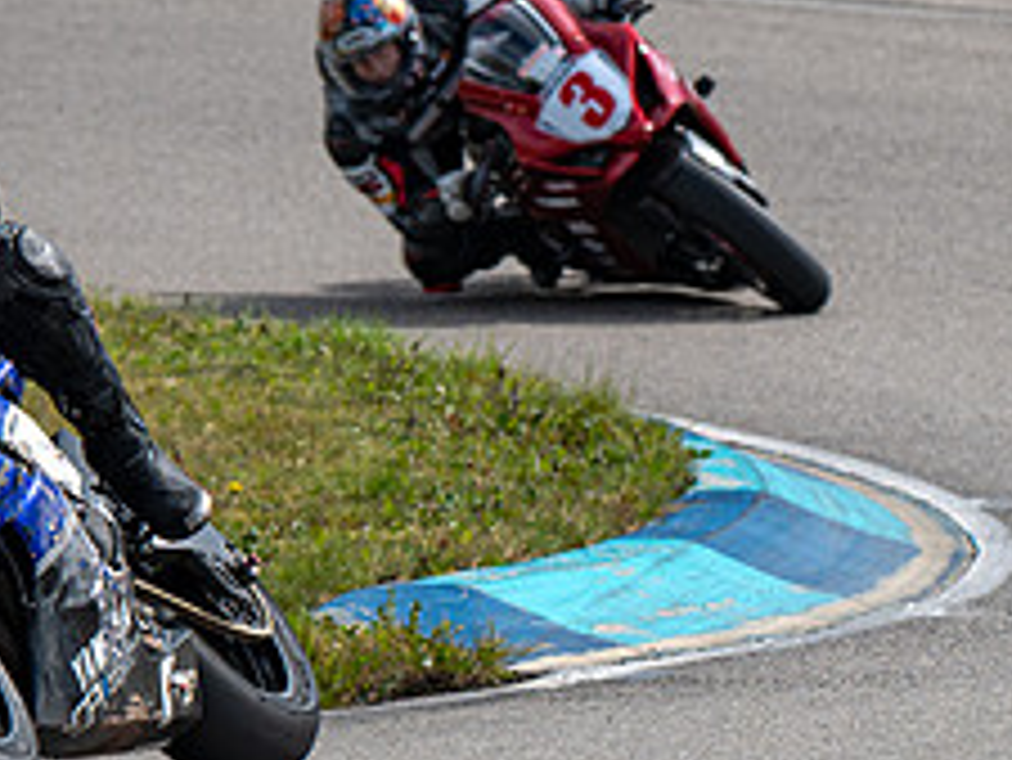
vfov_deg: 2.0
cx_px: 94
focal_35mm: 747
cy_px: 394
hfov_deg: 2.7
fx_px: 21850
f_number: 6.3
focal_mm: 230
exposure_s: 1/1250
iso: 160
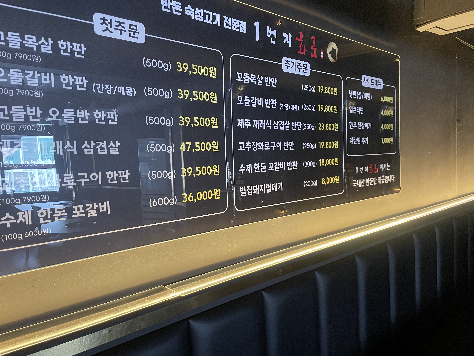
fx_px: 356
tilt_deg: -3.4
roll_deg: +2.7
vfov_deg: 53.1
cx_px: 237
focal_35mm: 26
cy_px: 178
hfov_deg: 67.3
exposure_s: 1/53
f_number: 1.6
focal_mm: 4.2
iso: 500
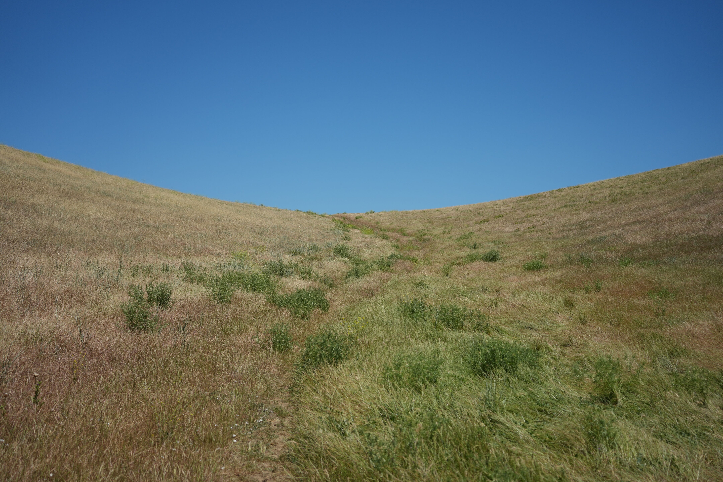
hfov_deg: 39.6
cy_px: 241
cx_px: 362
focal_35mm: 50
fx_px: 1004
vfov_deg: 27.0
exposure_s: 1/3200
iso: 250
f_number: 4.5
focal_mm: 50
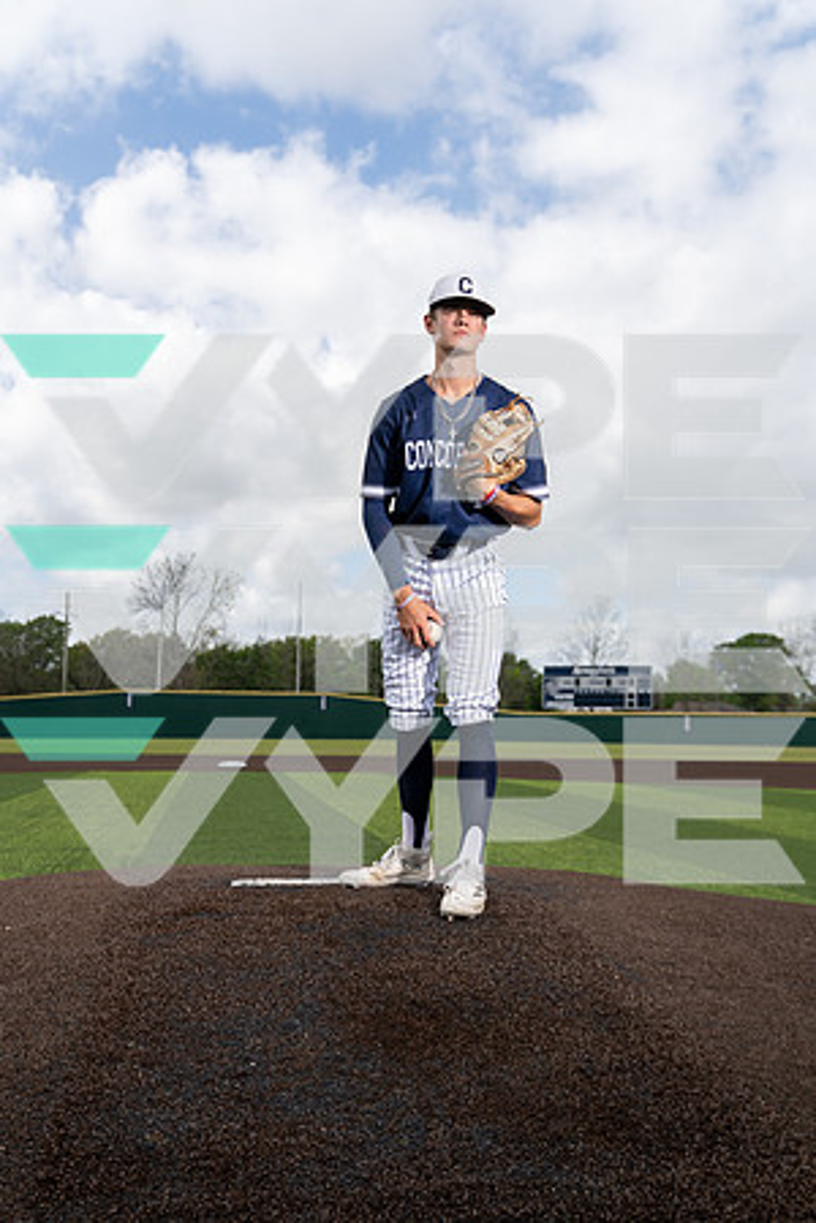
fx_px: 1224
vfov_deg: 53.1
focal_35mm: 36
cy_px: 612
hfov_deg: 36.9
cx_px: 408
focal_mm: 36
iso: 250
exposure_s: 1/1250
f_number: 4.5
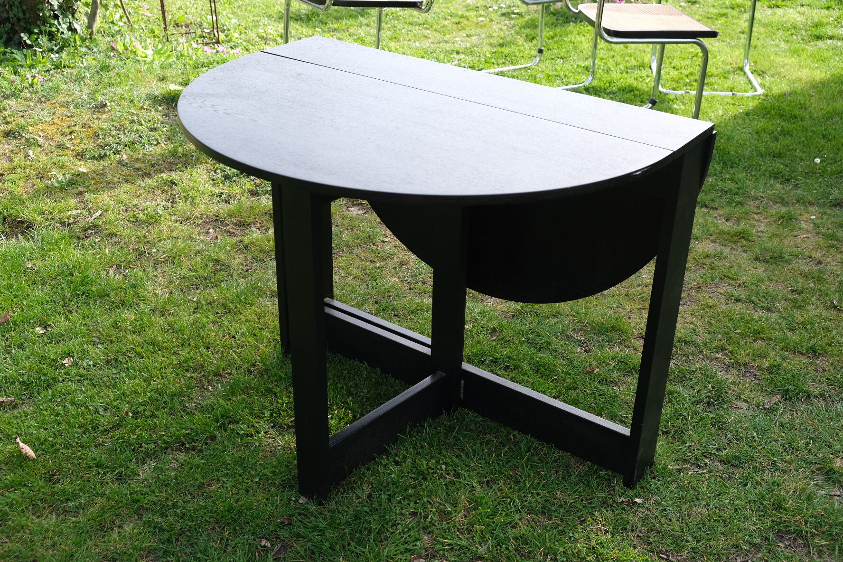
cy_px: 281
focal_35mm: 40
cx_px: 422
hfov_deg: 48.5
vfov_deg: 33.4
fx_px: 937
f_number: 5
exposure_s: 1/125
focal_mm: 26.5
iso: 160
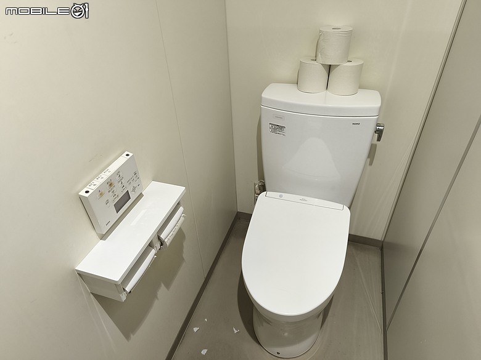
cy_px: 180
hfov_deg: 73.9
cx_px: 240
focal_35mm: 23
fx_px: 320
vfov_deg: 58.9
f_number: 1.7
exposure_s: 1/100
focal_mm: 5.35
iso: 250
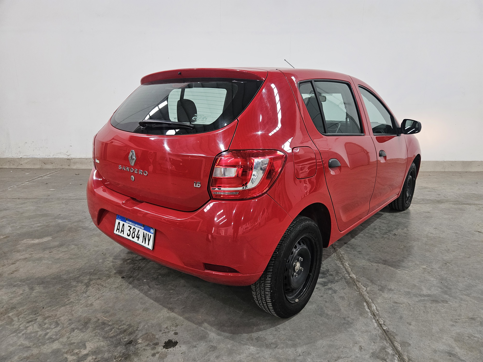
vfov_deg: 58.9
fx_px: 321
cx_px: 242
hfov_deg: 73.9
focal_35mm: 23
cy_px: 181
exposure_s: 1/100
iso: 500
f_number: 1.8
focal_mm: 5.4
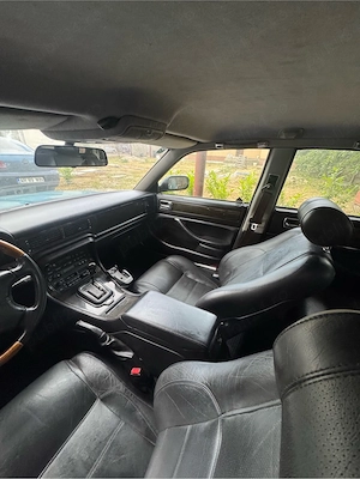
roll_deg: -4.4
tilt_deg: -24.1
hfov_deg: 85.7
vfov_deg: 102.1
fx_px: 194
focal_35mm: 14
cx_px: 180
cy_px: 240
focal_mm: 2.22
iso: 320
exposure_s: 1/89
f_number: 2.2
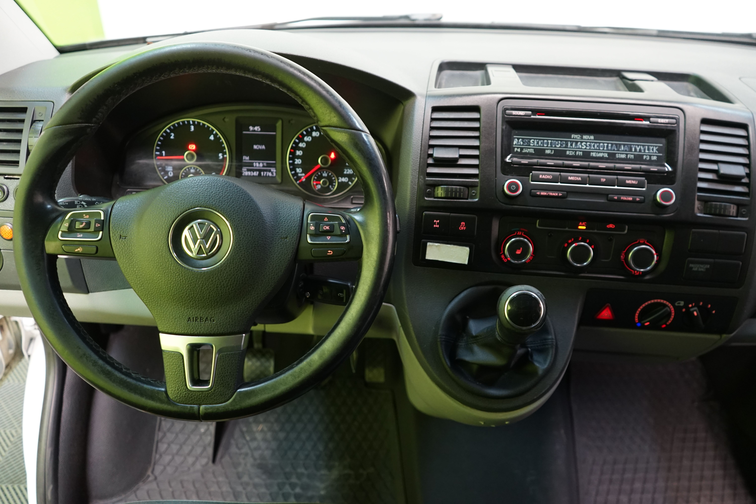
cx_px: 378
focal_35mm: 28
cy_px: 252
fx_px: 588
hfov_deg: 65.5
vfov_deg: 46.4
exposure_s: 1/30
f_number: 3.5
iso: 1250
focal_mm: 28
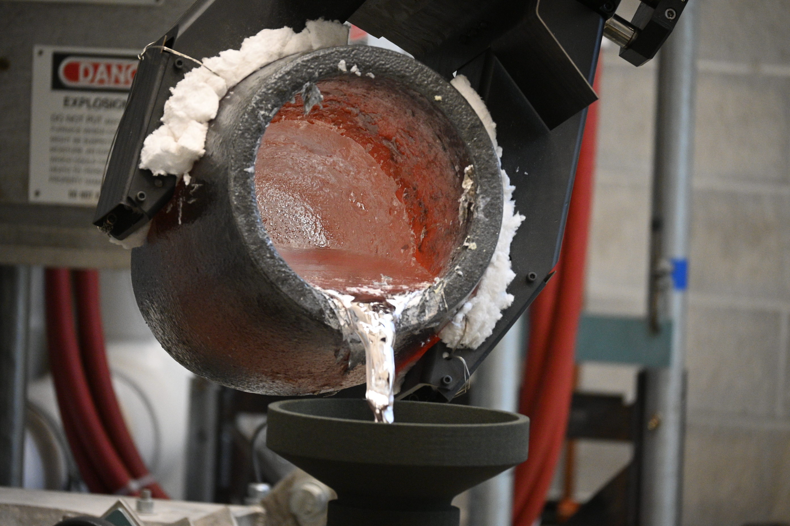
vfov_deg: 4.2
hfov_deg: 6.2
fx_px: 7241
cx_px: 395
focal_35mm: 330
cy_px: 263
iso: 2500
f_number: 6
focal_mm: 220
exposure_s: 1/250
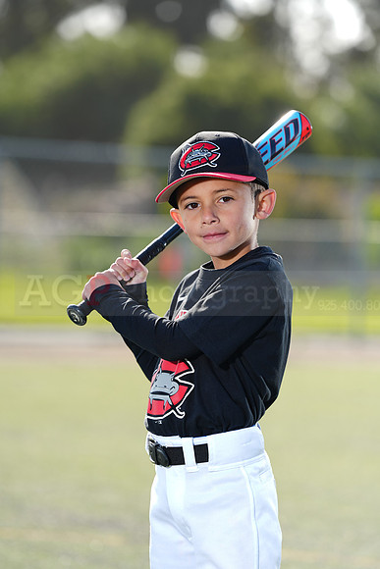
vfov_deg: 10.3
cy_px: 284
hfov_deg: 6.9
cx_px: 190
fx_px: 3165
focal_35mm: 200
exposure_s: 1/250
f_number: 4.5
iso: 64
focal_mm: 200
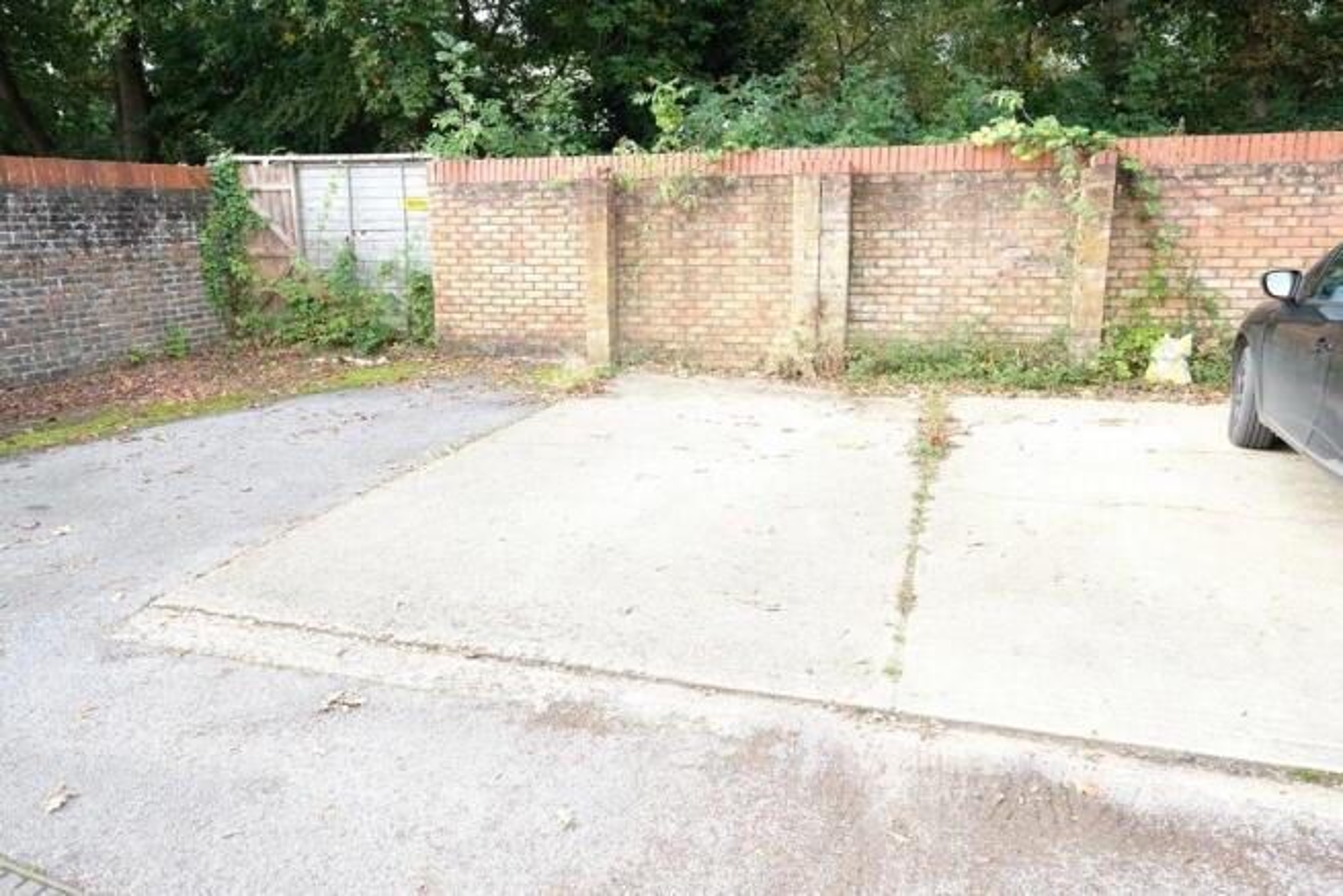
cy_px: 448
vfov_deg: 51.3
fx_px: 933
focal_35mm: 25
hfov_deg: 71.5
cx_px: 672
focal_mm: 16.6
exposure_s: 1/90
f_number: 4
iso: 200
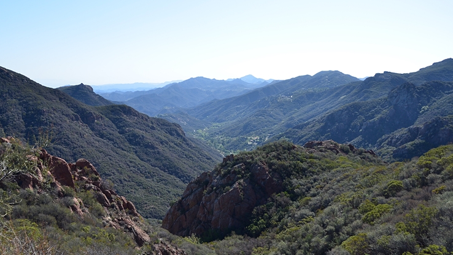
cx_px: 209
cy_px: 144
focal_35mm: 34
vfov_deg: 34.6
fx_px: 408
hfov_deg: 58.0
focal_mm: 20
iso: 160
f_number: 7.1
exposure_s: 1/320
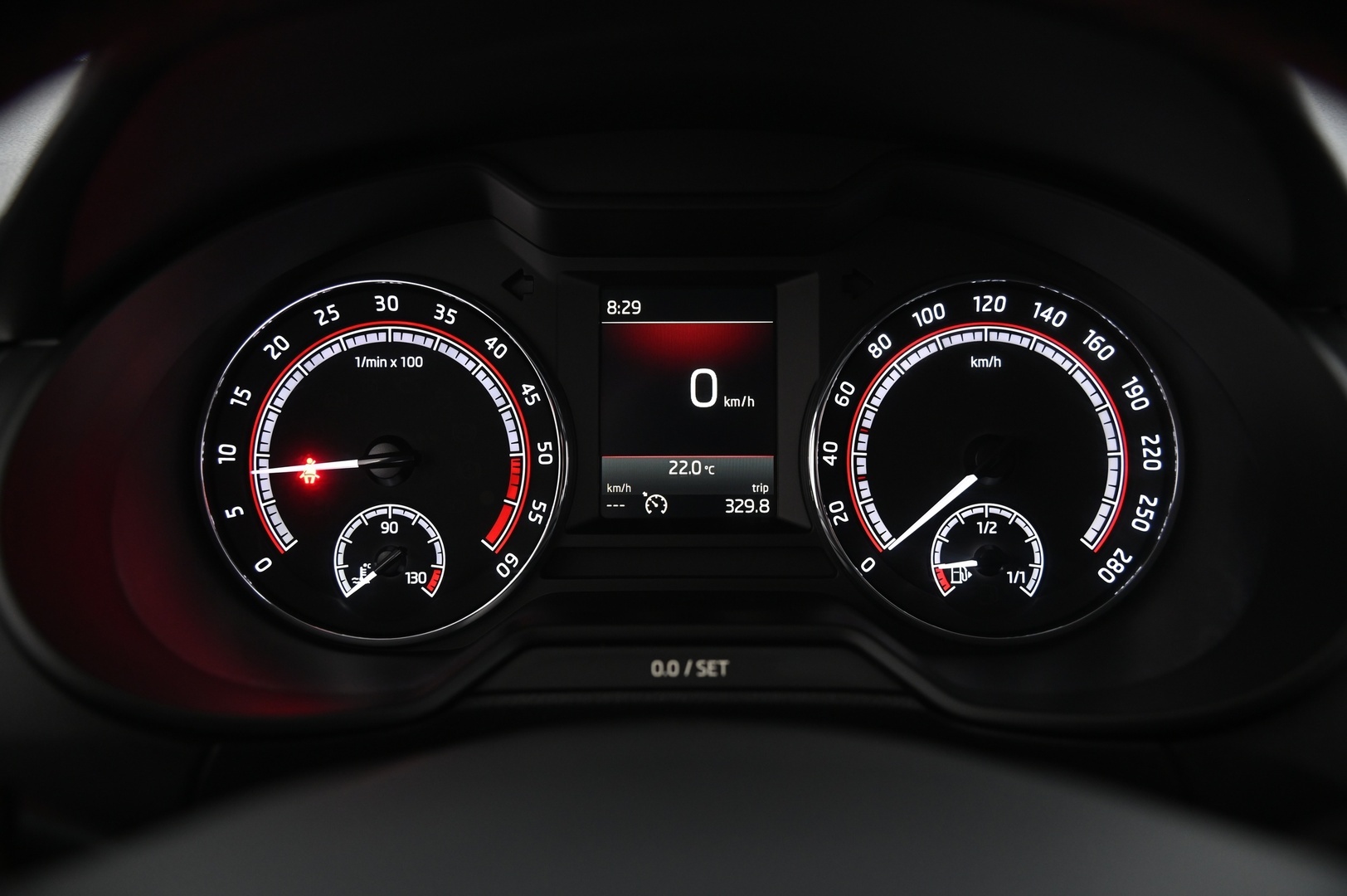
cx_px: 674
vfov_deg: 37.8
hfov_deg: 54.5
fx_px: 1308
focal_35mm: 35
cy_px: 448
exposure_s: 1/15
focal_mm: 35
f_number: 4
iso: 2000
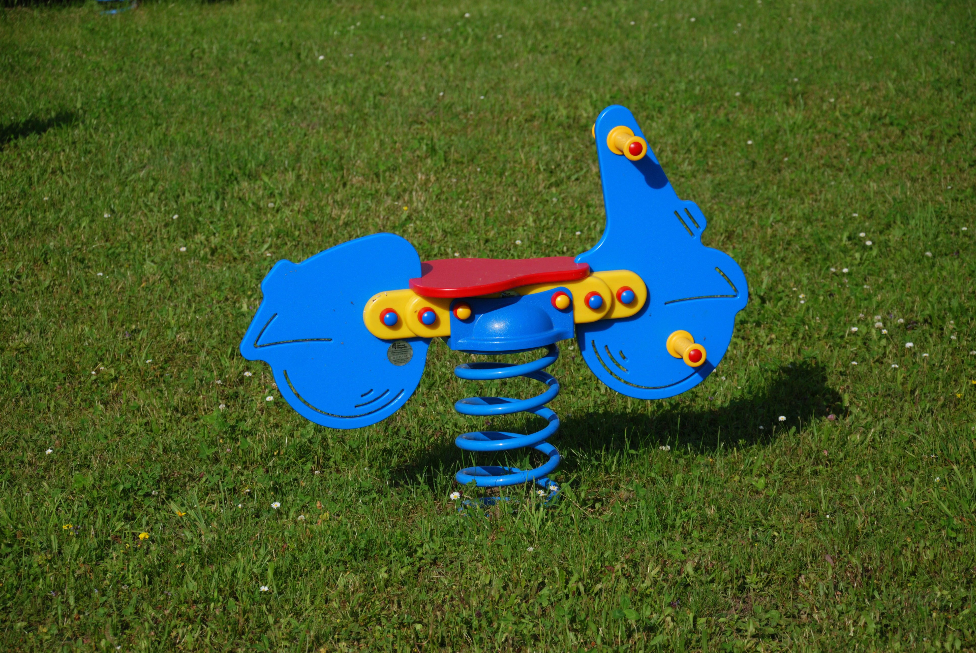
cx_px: 488
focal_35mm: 135
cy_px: 326
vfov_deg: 10.2
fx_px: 3664
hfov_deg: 15.2
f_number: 7.1
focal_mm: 90
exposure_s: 1/800
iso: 100
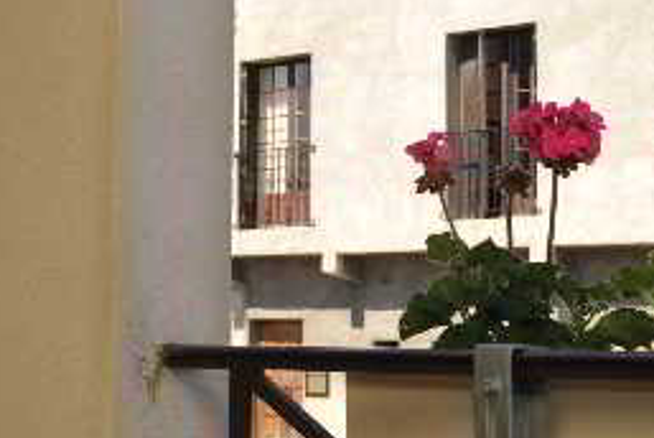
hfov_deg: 16.4
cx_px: -183
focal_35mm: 118
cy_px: 143
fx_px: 2146
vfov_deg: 11.6
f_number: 10
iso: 320
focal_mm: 38
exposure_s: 1/250
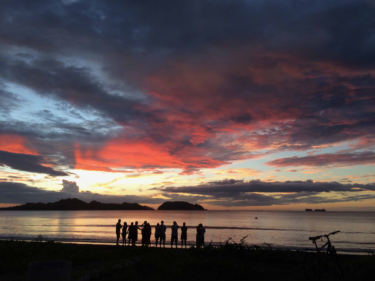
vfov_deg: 48.2
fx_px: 314
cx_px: 188
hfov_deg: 61.7
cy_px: 140
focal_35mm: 29
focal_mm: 4.15
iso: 40
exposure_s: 1/120
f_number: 2.2
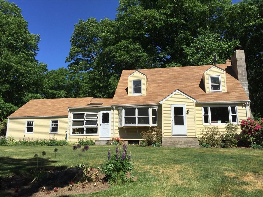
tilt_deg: +11.1
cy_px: 98
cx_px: 132
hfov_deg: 61.7
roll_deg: -1.1
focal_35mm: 29
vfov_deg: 48.2
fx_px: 220
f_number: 2.2
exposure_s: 1/3049
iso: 32
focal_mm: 4.15
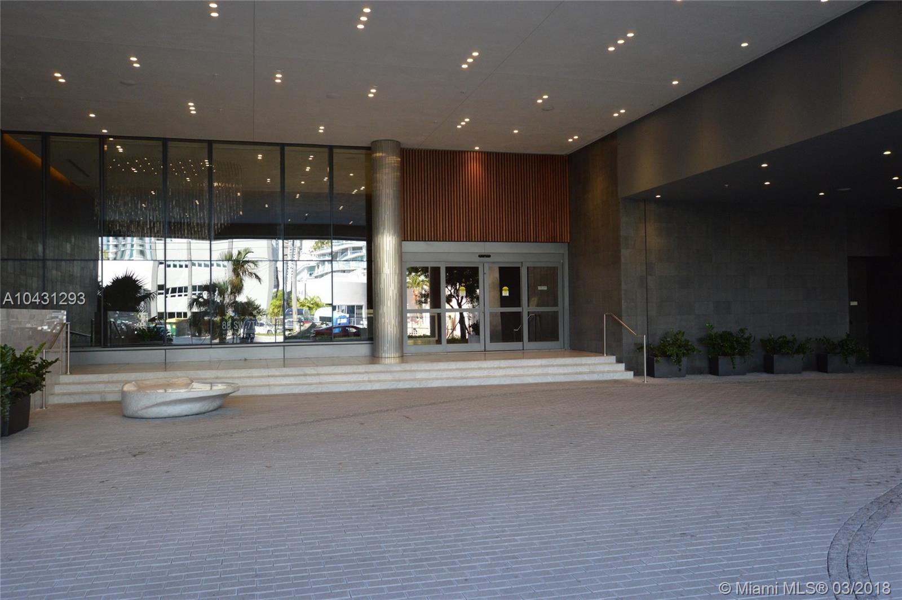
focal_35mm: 30
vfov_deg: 43.5
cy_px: 300
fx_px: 751
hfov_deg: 62.0
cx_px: 451
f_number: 3.5
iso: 900
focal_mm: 20
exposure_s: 1/500
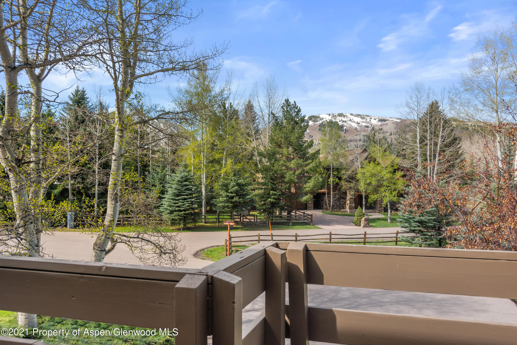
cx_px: 258
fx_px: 431
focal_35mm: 30
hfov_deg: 61.9
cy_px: 172
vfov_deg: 43.6
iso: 320
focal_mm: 30
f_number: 7.1
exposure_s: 1/1250
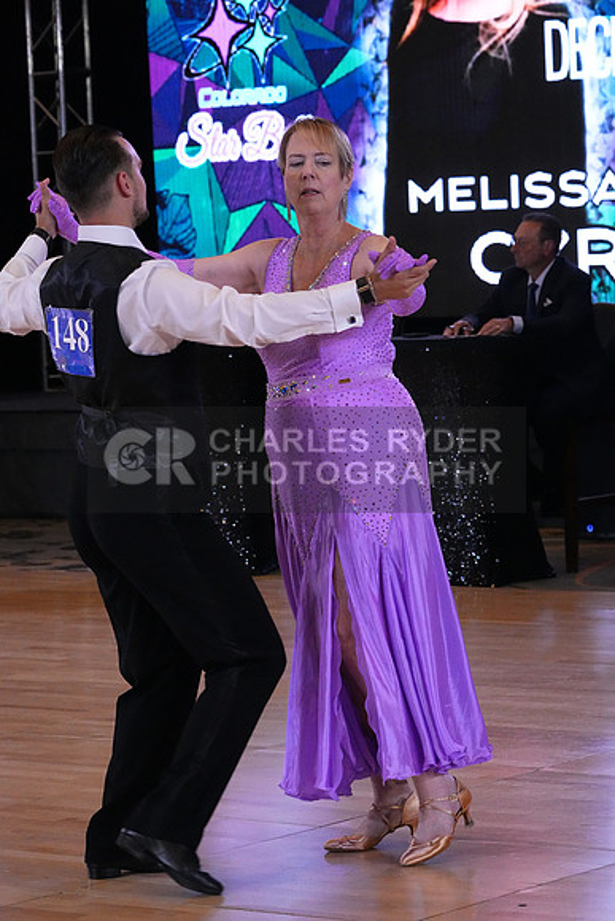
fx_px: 3457
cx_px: 308
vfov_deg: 15.2
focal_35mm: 135
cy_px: 460
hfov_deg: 10.2
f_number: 9
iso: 12800
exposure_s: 1/400
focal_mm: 135
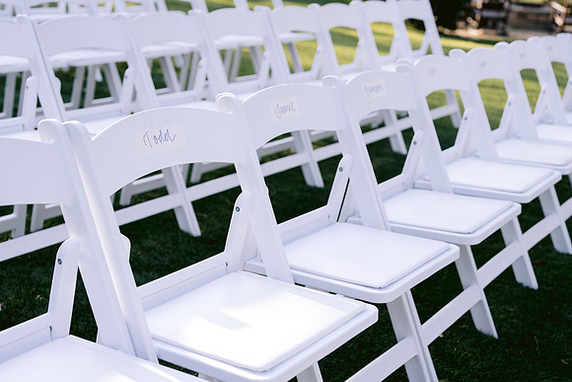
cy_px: 191
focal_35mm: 50
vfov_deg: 27.0
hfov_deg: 39.6
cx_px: 286
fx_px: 795
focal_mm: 50
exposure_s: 1/640
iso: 400
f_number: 4
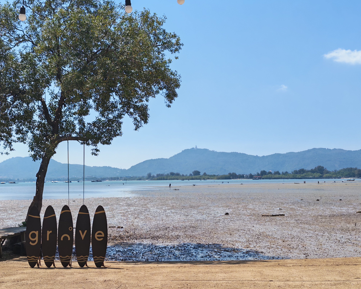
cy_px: 146
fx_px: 577
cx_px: 172
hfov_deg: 34.7
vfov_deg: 28.1
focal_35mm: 54
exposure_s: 1/3200
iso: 50
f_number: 1.6
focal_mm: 5.4
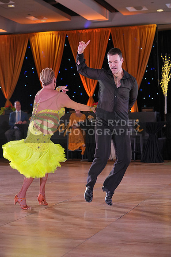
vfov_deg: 28.8
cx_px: 86
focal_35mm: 70
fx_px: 498
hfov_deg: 19.5
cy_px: 128
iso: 2000
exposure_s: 1/400
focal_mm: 70
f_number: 4
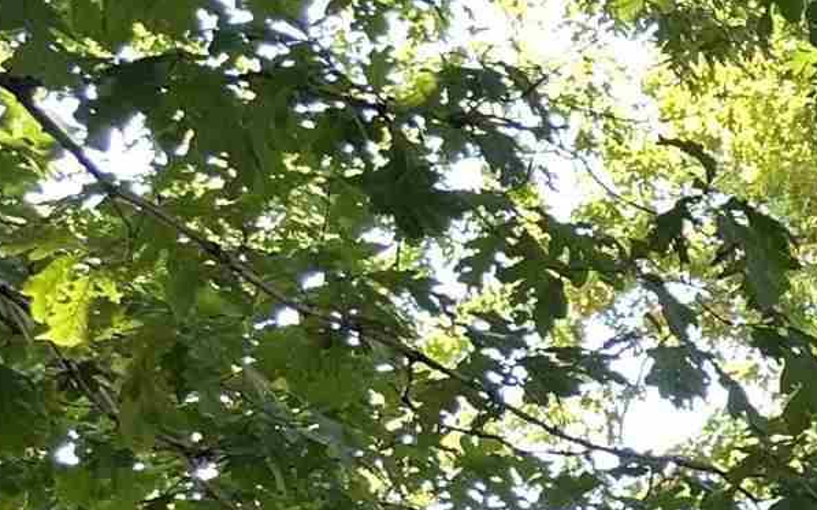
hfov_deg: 12.8
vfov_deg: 9.5
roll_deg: -0.5
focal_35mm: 131
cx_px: 1863
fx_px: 2917
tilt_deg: +0.6
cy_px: 938
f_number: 1.78
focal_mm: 6.86
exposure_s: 1/145
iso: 64
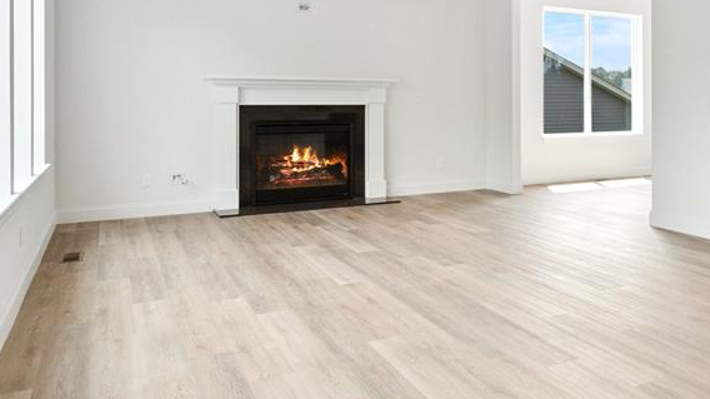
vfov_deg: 34.0
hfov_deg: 55.2
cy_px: 110
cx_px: 536
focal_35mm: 34
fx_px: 640
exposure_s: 1/40
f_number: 8
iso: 400
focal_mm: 9
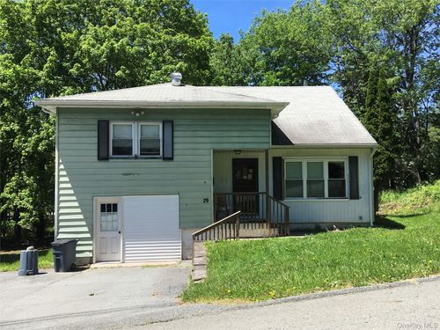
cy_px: 165
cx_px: 220
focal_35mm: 29
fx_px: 369
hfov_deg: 61.7
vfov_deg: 48.2
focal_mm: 4.15
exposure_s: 1/916
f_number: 2.2
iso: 25
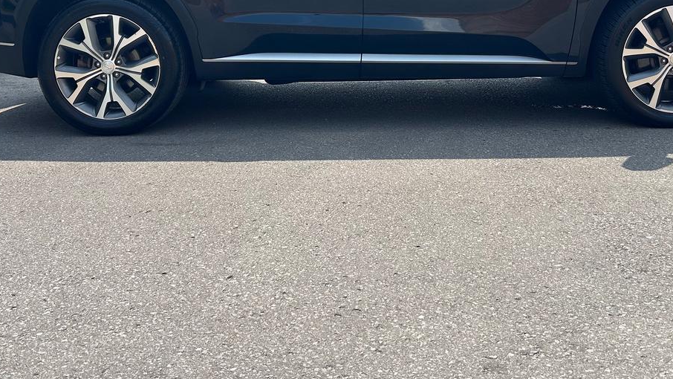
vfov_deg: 28.7
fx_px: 714
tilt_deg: -4.6
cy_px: 46
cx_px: 358
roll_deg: +1.4
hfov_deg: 50.4
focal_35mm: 40
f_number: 1.5
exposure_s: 1/3257
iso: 50
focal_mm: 5.7
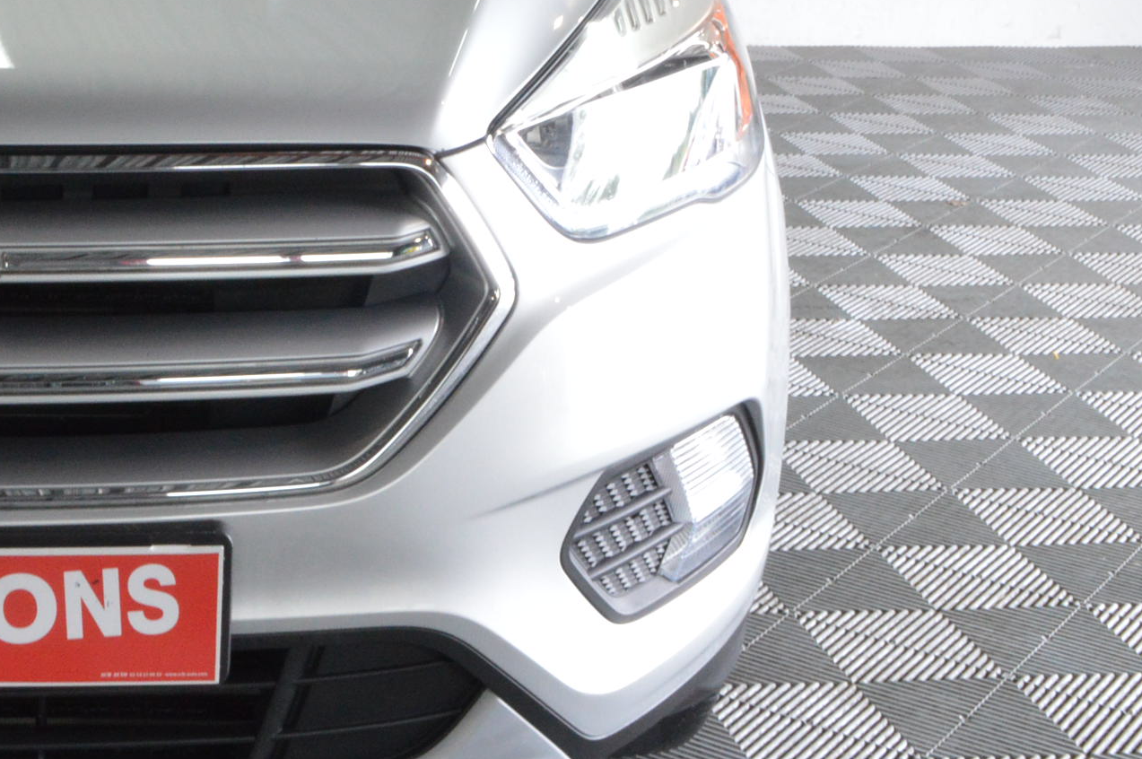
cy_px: 37
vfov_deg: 17.1
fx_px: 2472
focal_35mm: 78
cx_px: -83
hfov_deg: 24.4
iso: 1600
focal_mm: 22
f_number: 25
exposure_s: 1/13
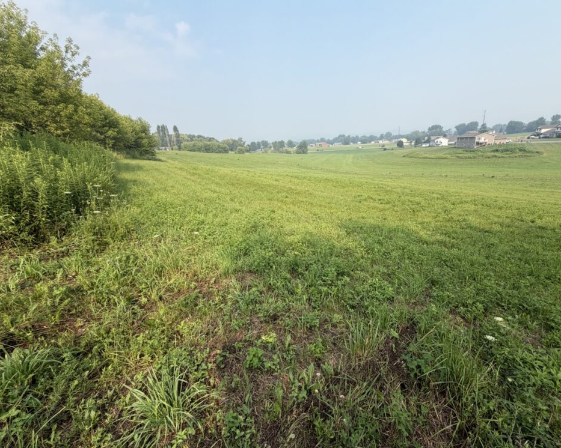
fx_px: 249
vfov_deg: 84.0
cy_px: 225
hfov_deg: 96.6
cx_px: 305
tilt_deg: -19.0
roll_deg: +4.1
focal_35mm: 15
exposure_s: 1/770
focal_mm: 2.22
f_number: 2.2
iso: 32
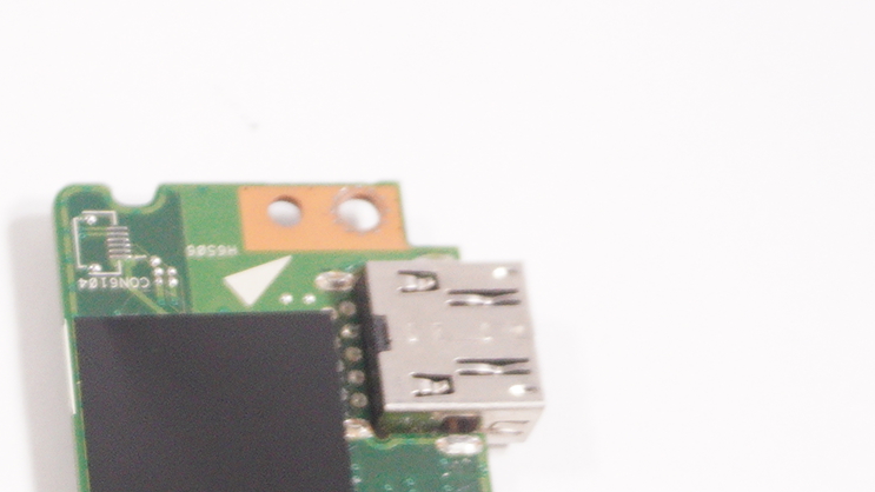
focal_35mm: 146
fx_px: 3390
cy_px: 1157
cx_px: -470
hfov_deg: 13.7
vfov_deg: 7.7
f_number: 5.6
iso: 1000
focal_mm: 23
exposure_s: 1/250
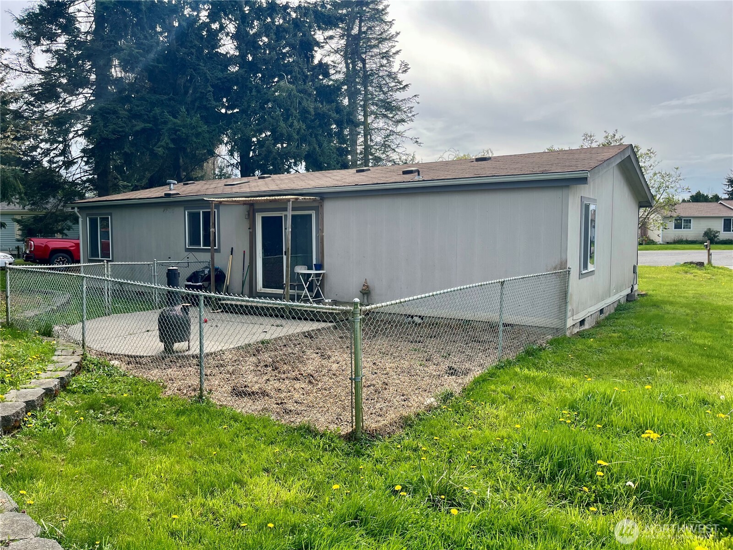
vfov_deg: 53.1
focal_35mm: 26
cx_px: 366
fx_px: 551
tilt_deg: -4.4
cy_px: 275
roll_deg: -0.4
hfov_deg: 67.3
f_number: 1.6
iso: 50
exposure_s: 1/1404
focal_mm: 5.1
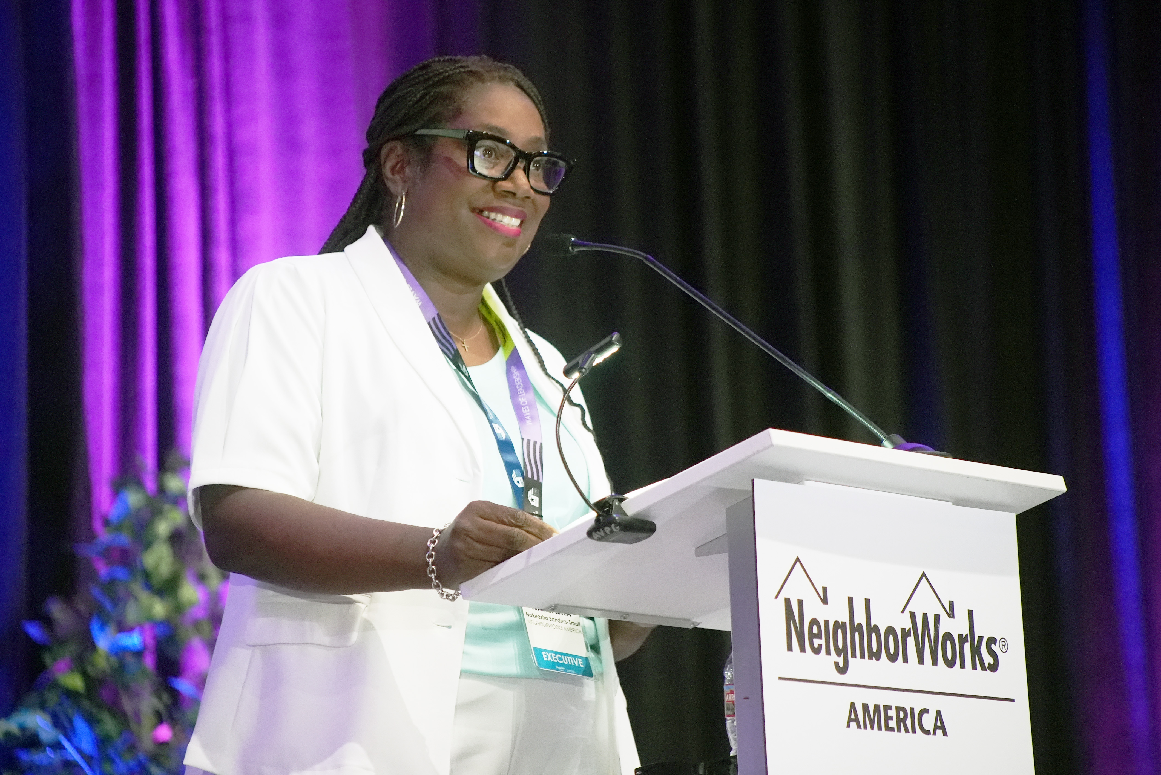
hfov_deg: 11.4
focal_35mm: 180
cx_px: 580
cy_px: 388
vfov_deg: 7.6
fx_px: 5808
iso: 12800
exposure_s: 1/200
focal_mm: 180
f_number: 5
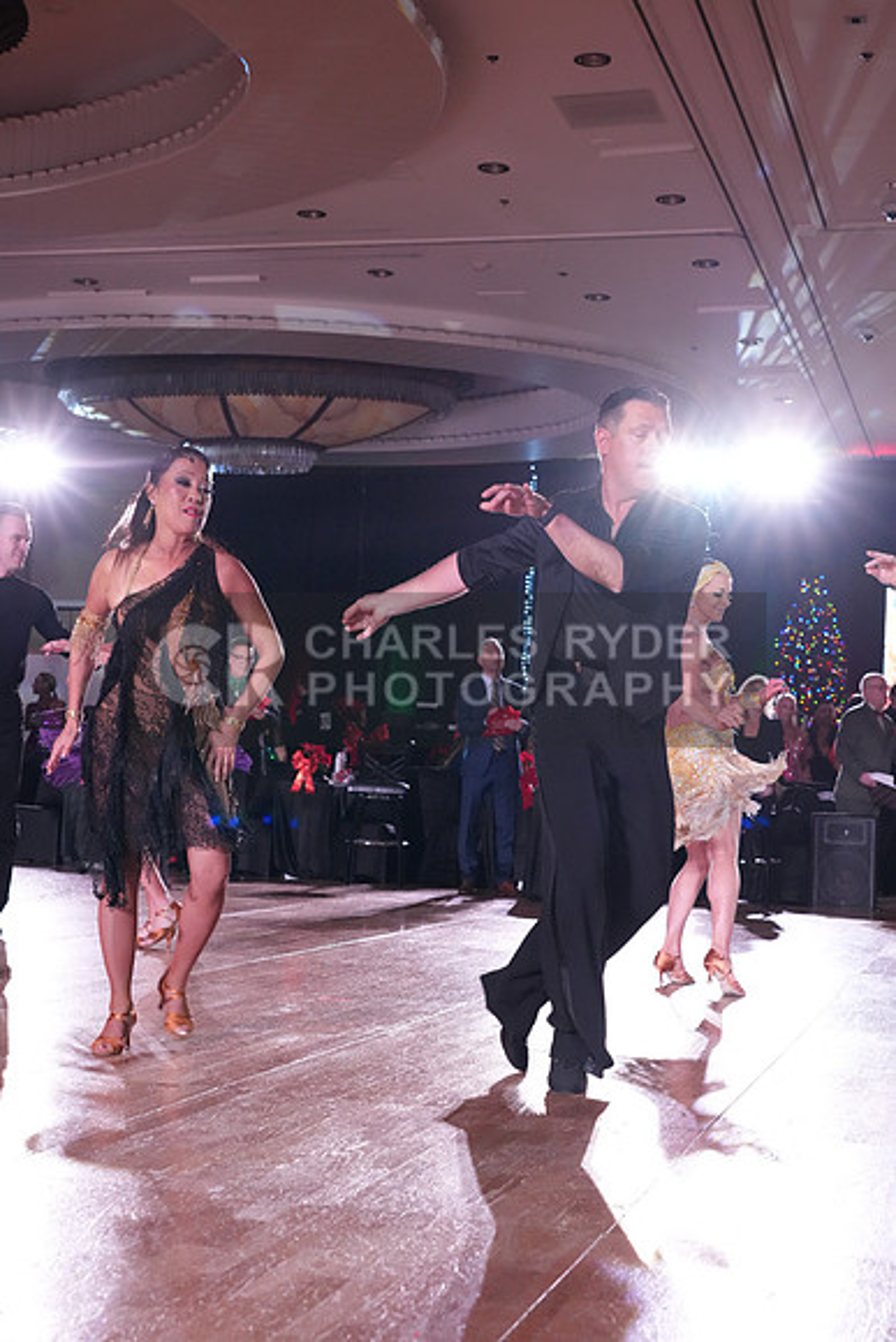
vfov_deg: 38.2
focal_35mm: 52
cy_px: 671
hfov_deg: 26.0
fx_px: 1940
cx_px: 448
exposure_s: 1/320
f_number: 5.6
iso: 5000
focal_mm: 52
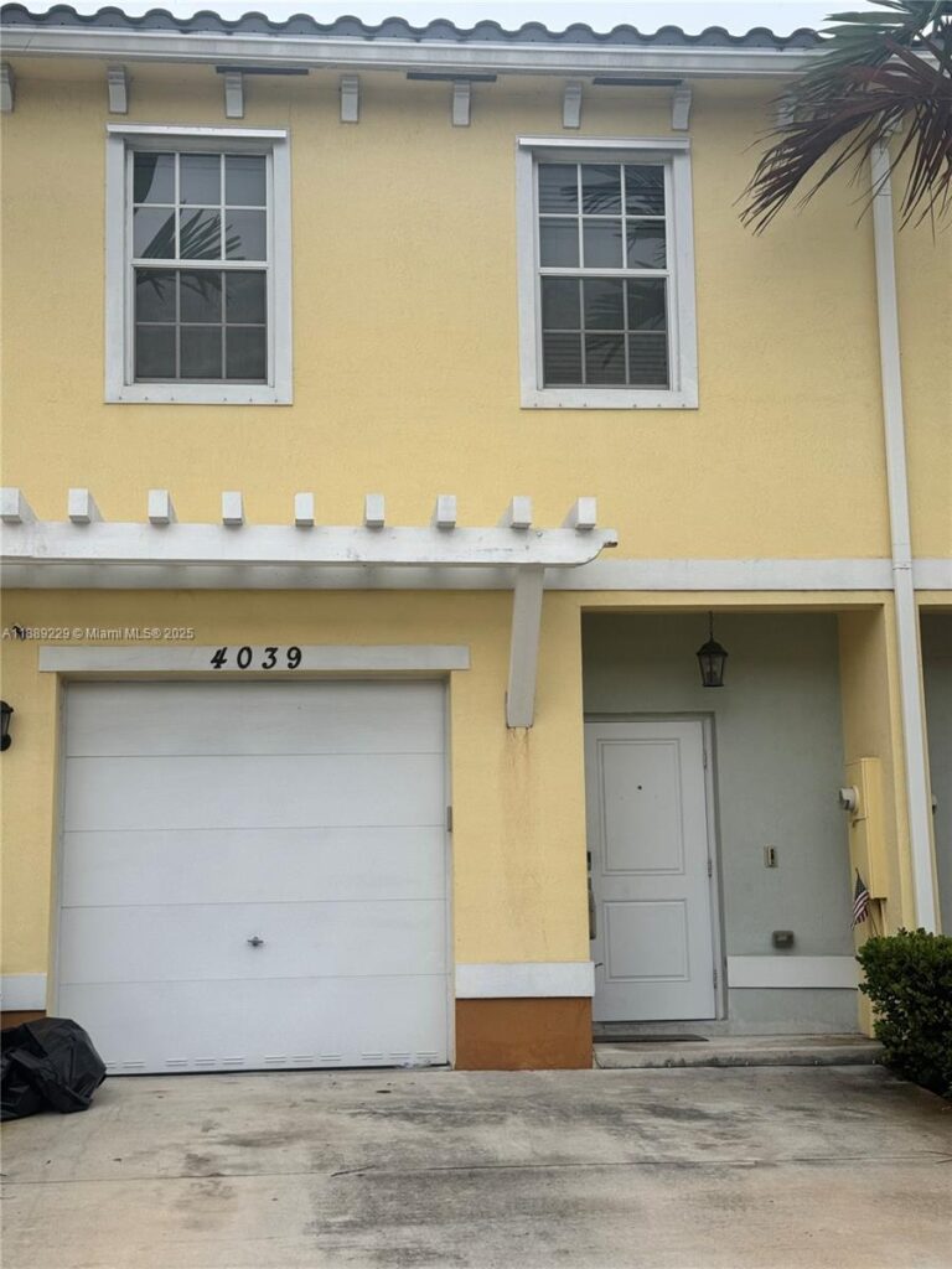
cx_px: 476
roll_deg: +2.0
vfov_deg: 39.7
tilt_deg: +8.6
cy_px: 634
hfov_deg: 30.3
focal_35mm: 48
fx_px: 1760
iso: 64
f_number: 1.78
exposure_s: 1/568
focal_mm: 6.76
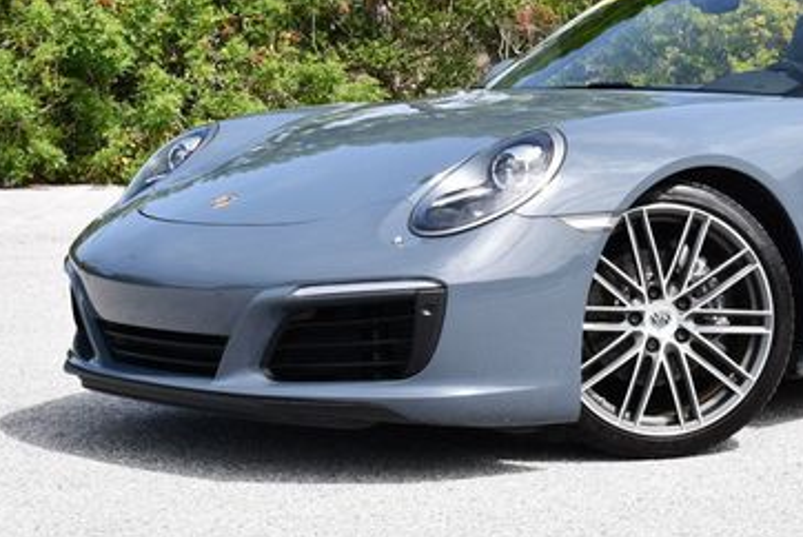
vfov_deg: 13.8
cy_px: 98
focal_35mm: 99
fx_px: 2210
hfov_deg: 20.3
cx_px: 690
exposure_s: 1/250
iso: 160
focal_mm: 28
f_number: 8
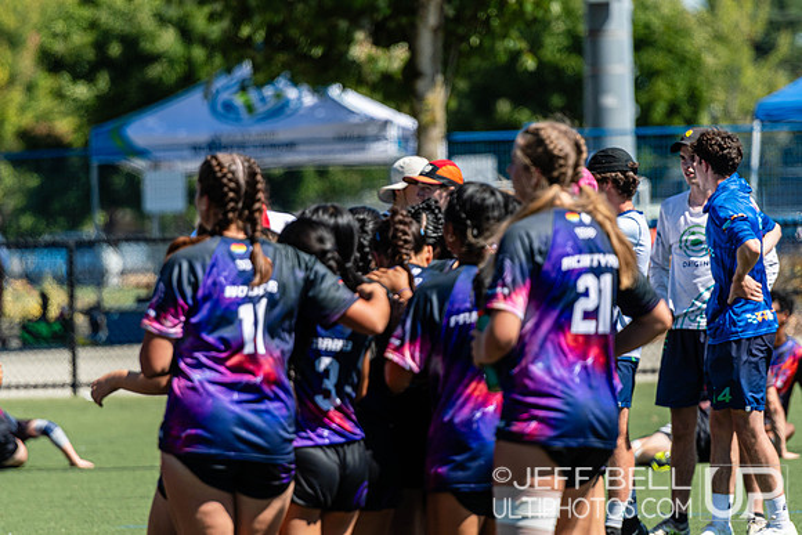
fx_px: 6685
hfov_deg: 6.9
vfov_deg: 4.6
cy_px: 268
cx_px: 401
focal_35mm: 300
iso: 100
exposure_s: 1/2000
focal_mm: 200
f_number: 3.2
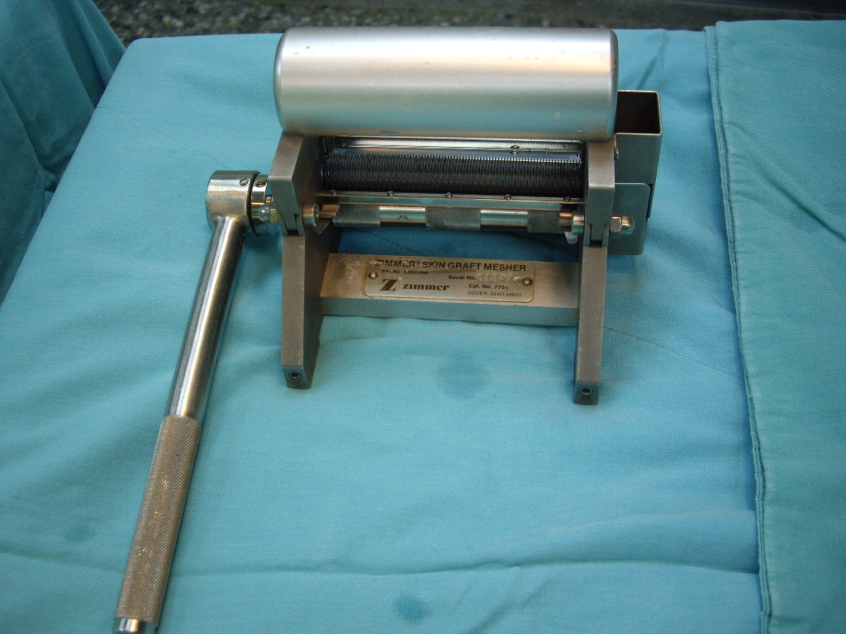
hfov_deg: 49.0
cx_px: 423
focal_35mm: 38
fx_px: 929
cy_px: 317
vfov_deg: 37.7
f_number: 2.8
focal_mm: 7.9
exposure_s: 1/60
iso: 200
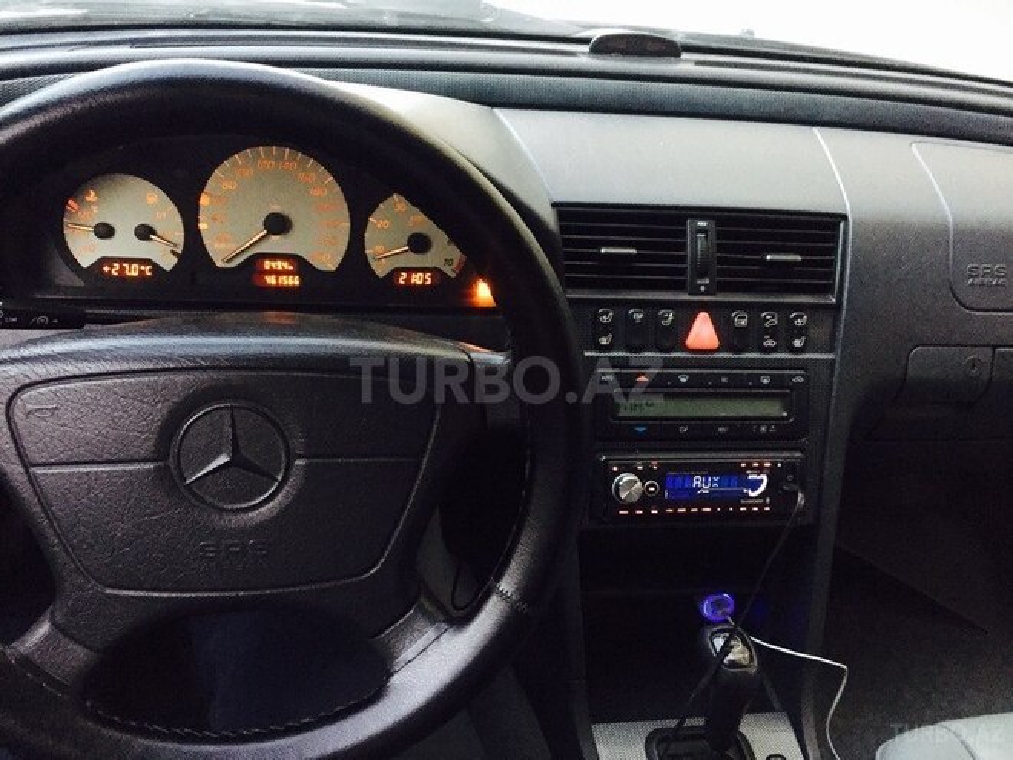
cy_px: 380
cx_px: 506
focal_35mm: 29
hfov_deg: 61.7
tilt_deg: -32.1
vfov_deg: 48.2
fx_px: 849
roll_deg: -5.4
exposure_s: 1/17
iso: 400
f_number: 2.2
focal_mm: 4.15
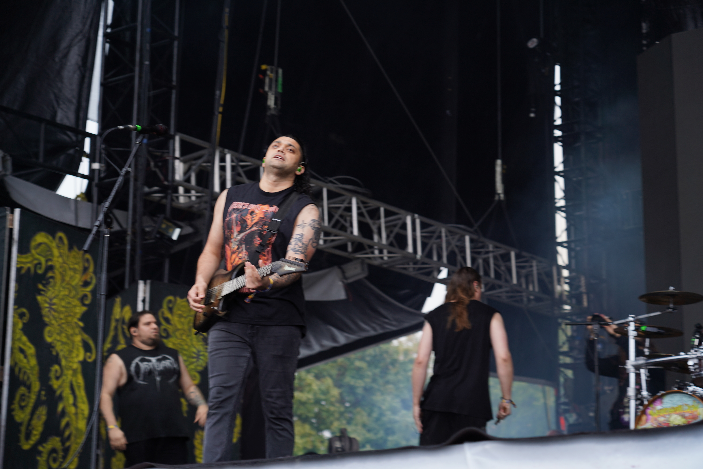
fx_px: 1504
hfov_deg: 26.3
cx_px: 352
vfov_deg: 17.7
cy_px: 234
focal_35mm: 77
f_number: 4.5
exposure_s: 1/100
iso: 100
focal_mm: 77
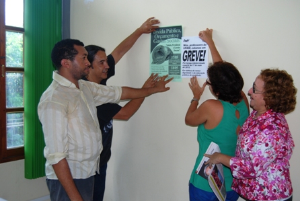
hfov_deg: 43.5
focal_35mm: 45
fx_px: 376
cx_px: 150
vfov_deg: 30.0
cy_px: 100
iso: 200
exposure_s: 1/60
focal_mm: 30
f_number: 4.2
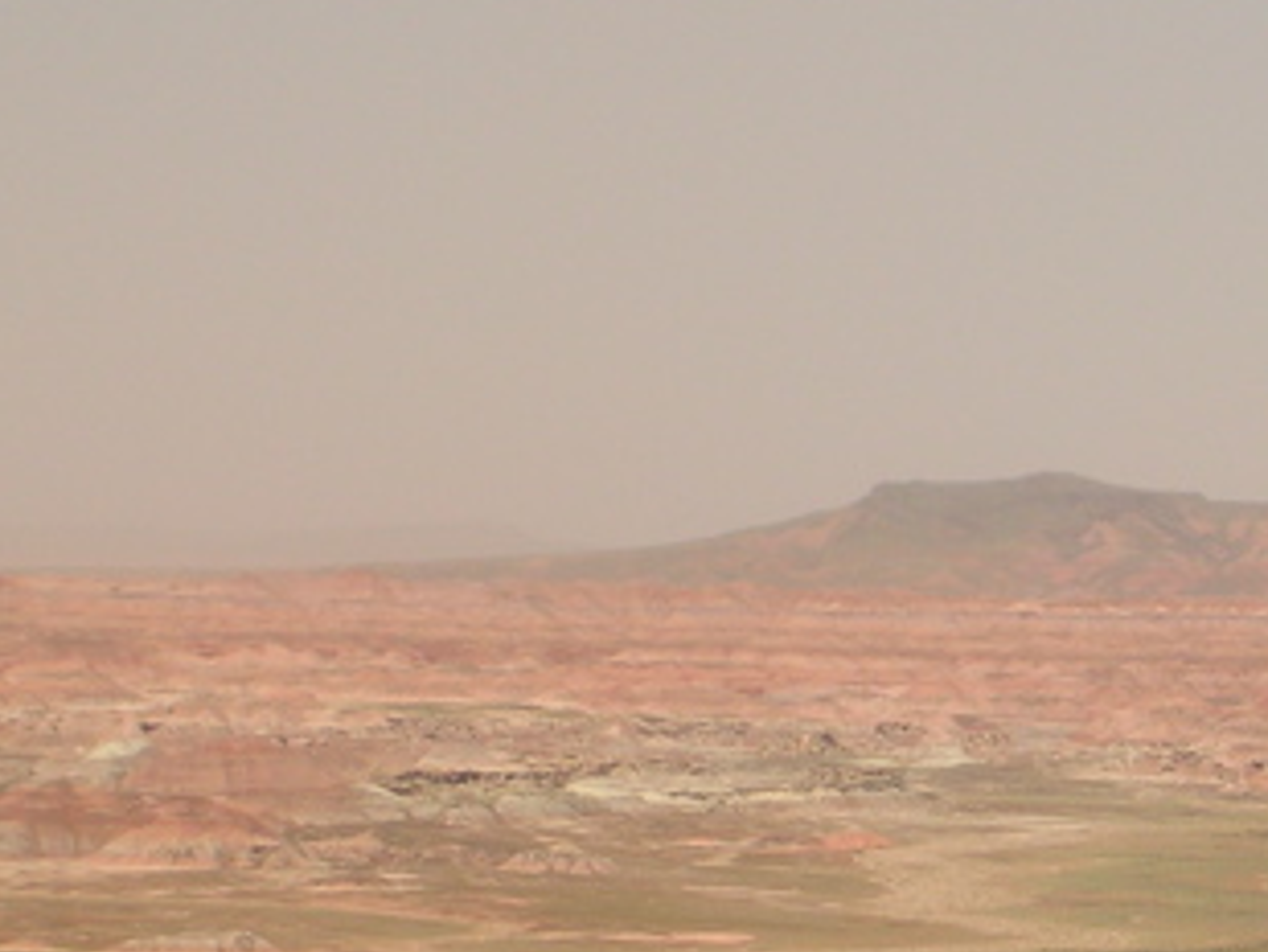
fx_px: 8721
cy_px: 628
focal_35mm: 238
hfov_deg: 8.3
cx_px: 1075
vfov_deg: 6.2
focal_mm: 17.4
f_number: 4.9
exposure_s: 1/531
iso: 50
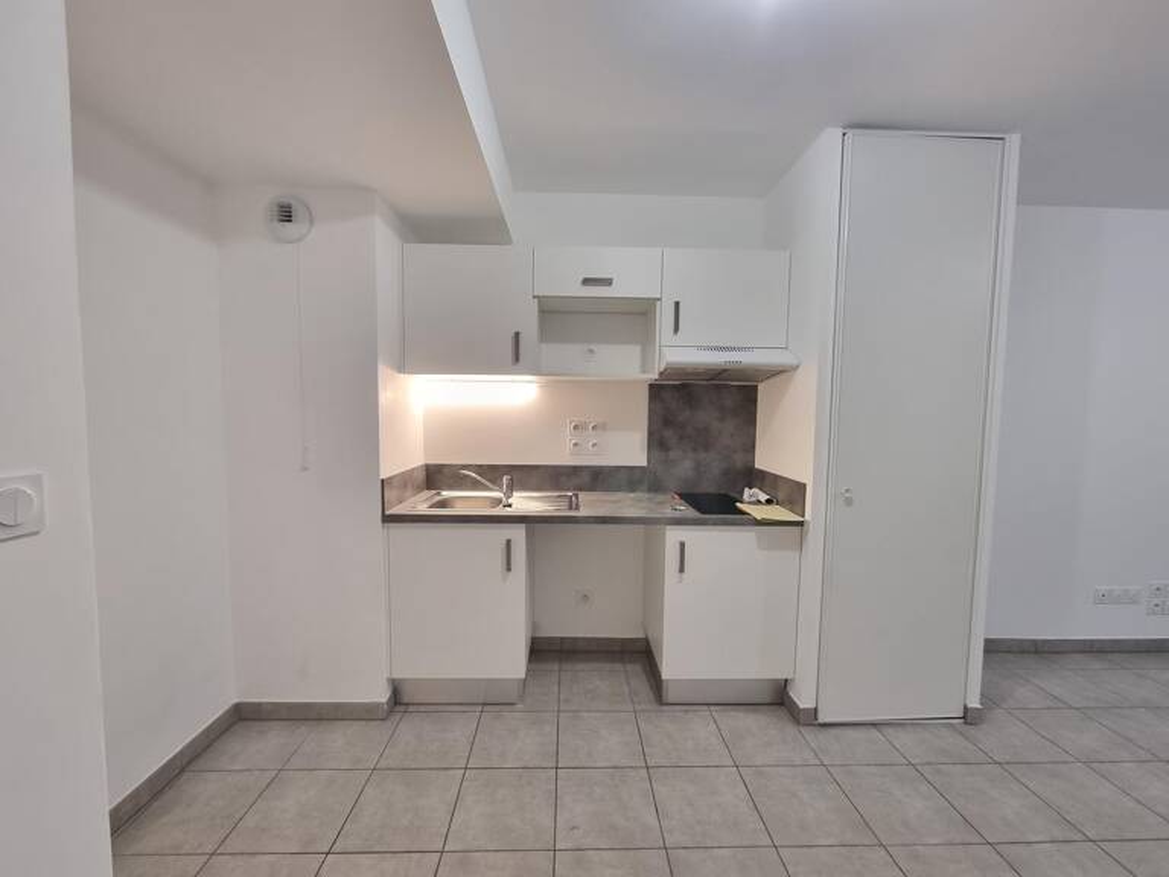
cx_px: 584
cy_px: 438
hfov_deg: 106.2
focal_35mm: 13
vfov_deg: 89.9
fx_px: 439
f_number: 2.2
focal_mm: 2.2
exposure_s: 1/33
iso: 320
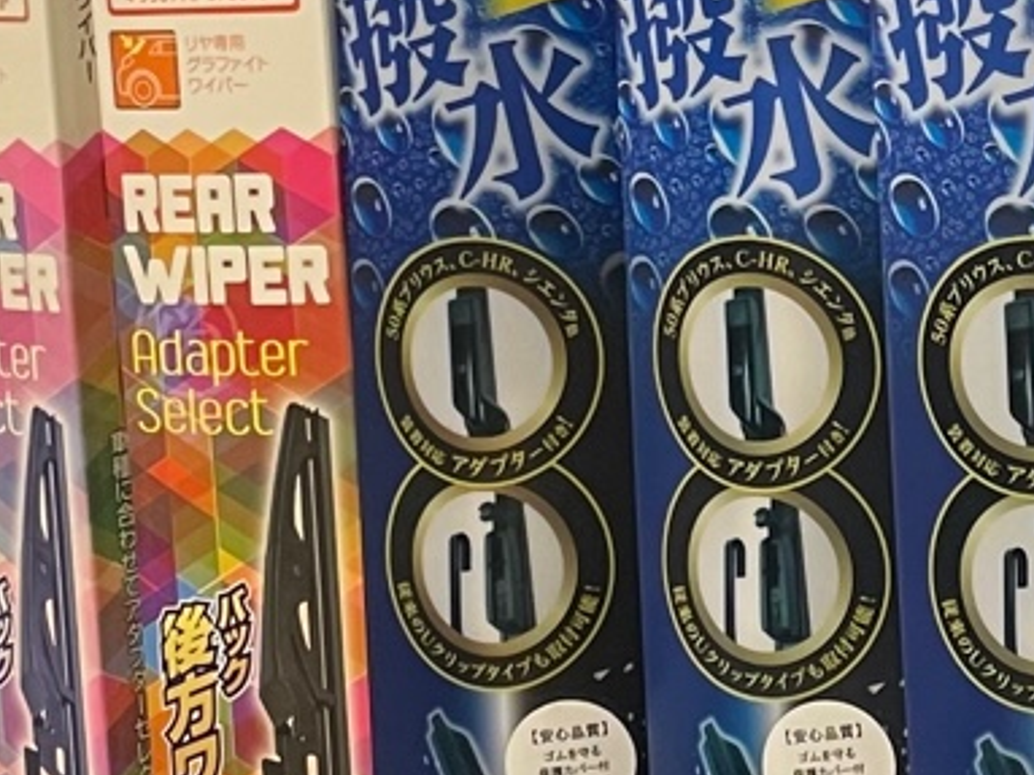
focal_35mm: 137
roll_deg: +1.5
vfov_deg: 10.7
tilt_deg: -4.7
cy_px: 30
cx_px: 1012
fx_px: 4091
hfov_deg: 14.2
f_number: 1.6
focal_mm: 4.2
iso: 80
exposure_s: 1/50
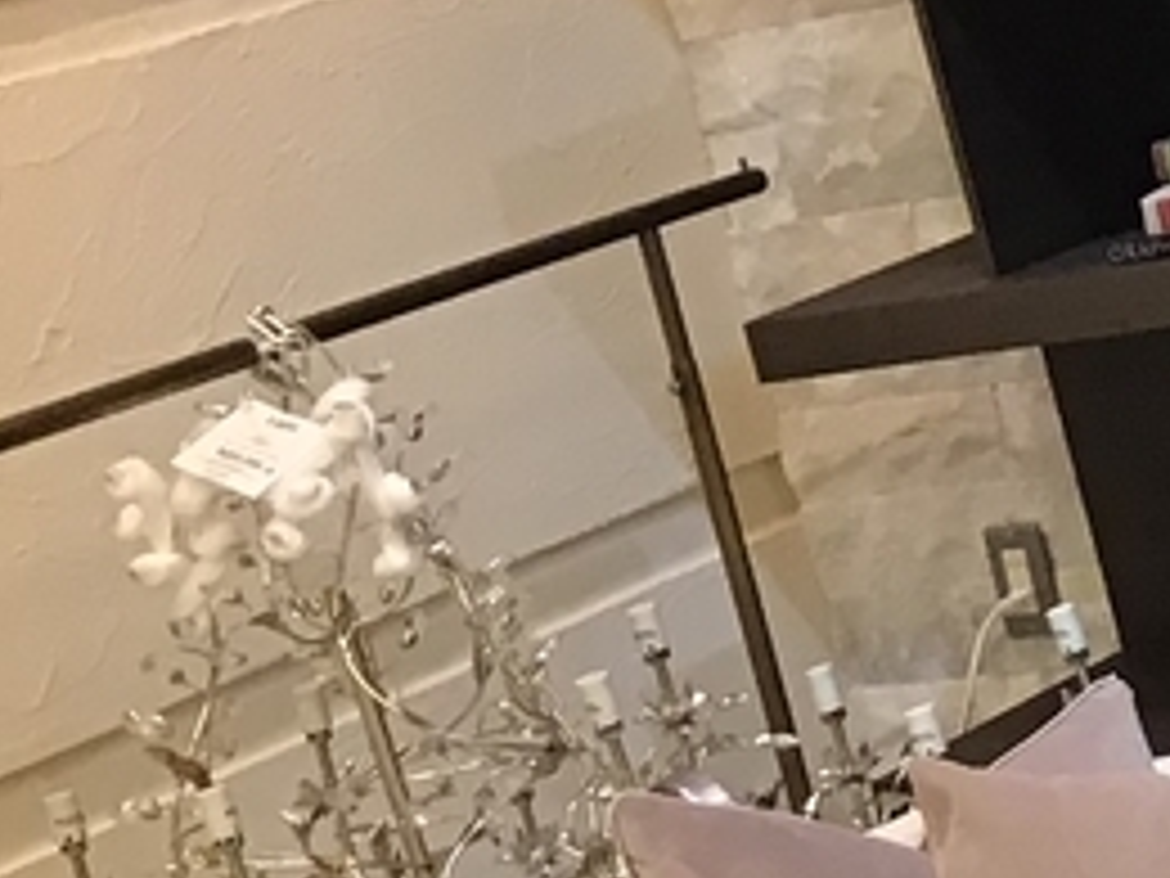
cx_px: 2673
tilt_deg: -10.6
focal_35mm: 143
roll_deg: +11.5
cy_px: 59
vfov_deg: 10.3
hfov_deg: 11.7
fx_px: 4833
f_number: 2.4
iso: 50
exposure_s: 1/30
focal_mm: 3.3
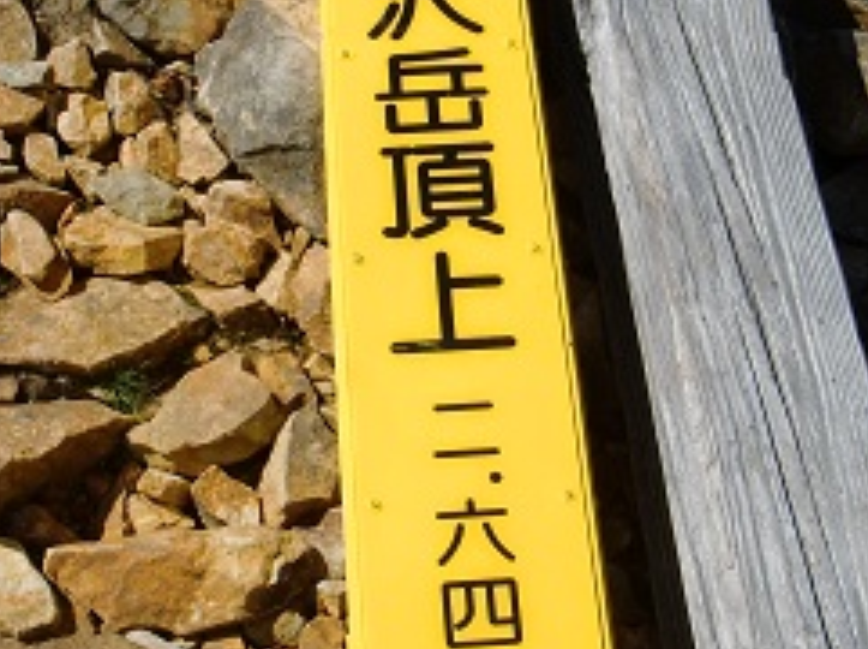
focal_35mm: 79
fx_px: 1978
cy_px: 211
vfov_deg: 18.6
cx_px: 425
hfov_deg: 24.8
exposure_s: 1/1000
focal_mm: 6.66
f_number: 3.9
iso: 64
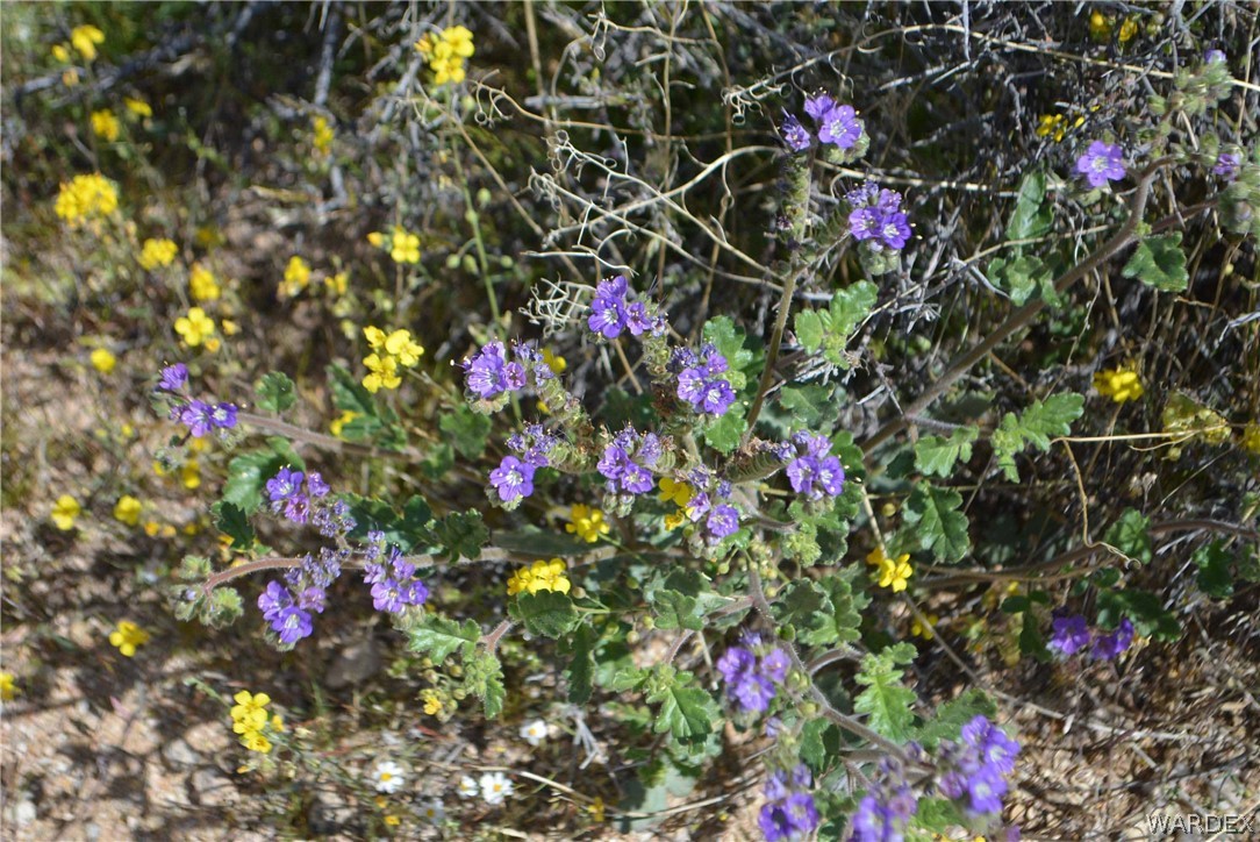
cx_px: 630
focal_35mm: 82
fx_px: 2889
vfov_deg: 16.6
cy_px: 421
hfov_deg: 24.6
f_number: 5.6
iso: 400
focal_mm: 55
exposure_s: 1/1600
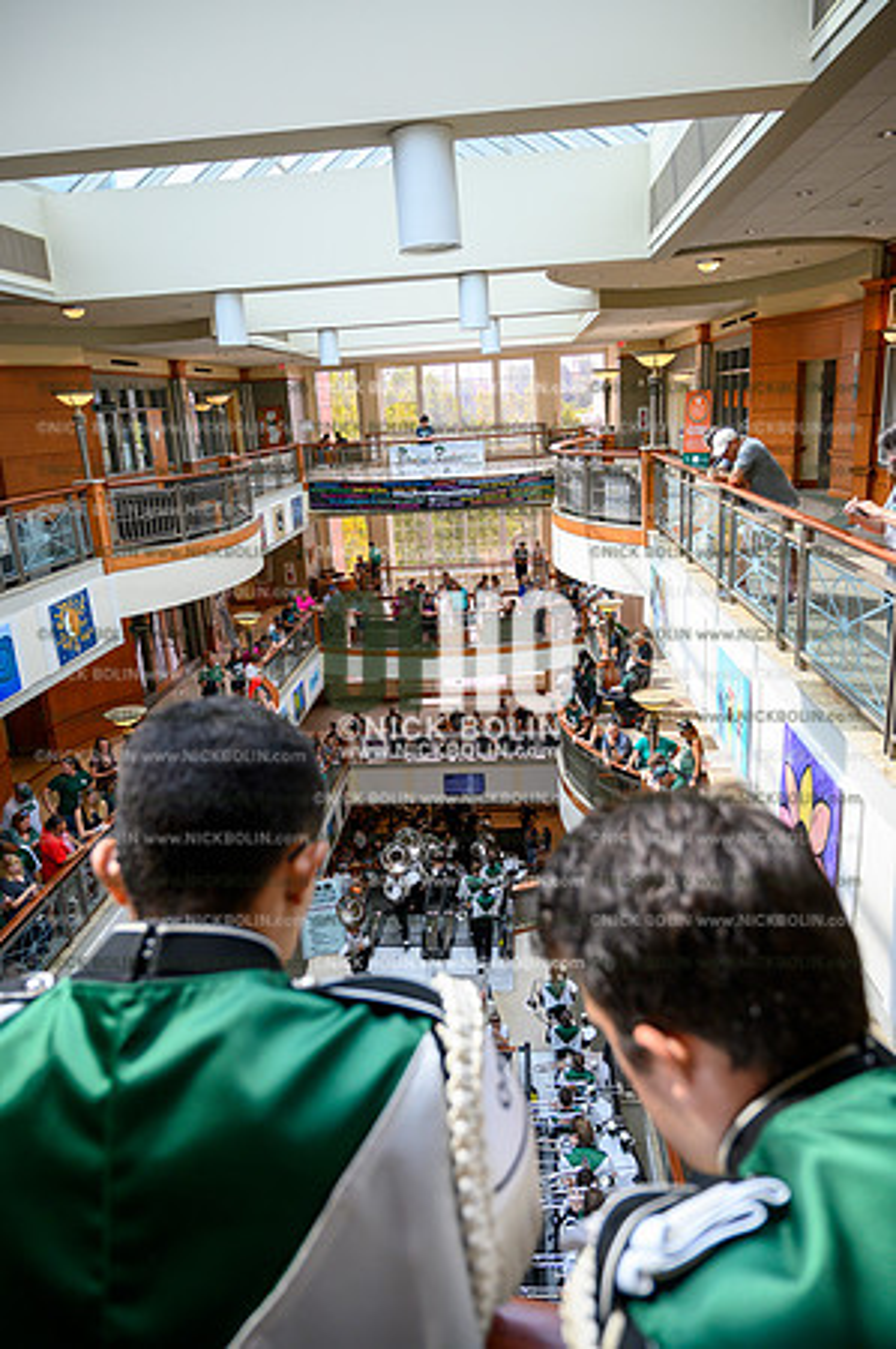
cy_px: 674
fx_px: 898
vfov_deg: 73.8
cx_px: 448
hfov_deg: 53.0
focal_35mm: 24
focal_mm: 24
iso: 800
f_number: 4
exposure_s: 1/800
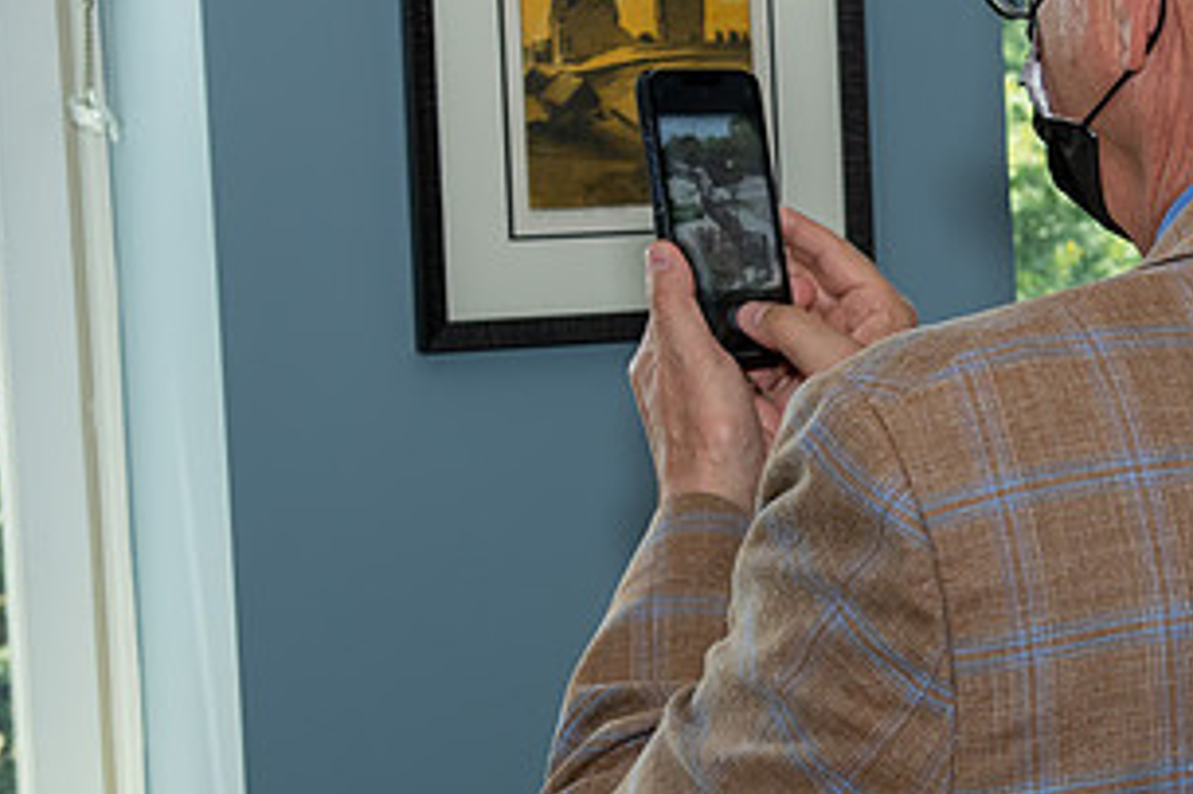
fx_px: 3511
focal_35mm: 106
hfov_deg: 19.0
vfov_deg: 12.9
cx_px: 1037
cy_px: 256
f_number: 7.1
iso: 640
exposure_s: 1/250
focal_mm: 31
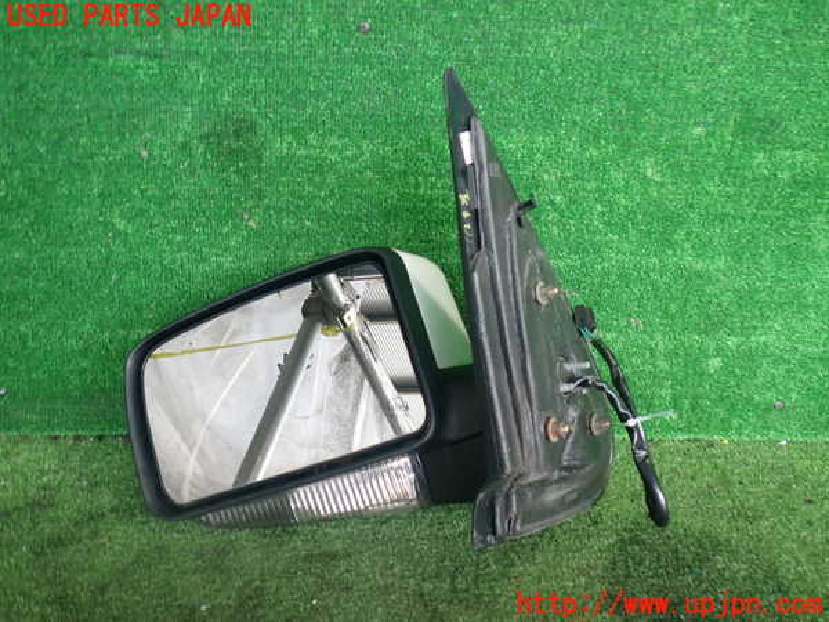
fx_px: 718
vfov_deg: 46.8
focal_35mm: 30
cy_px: 311
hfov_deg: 60.0
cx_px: 414
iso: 200
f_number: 2.3
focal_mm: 5.4
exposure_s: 1/50
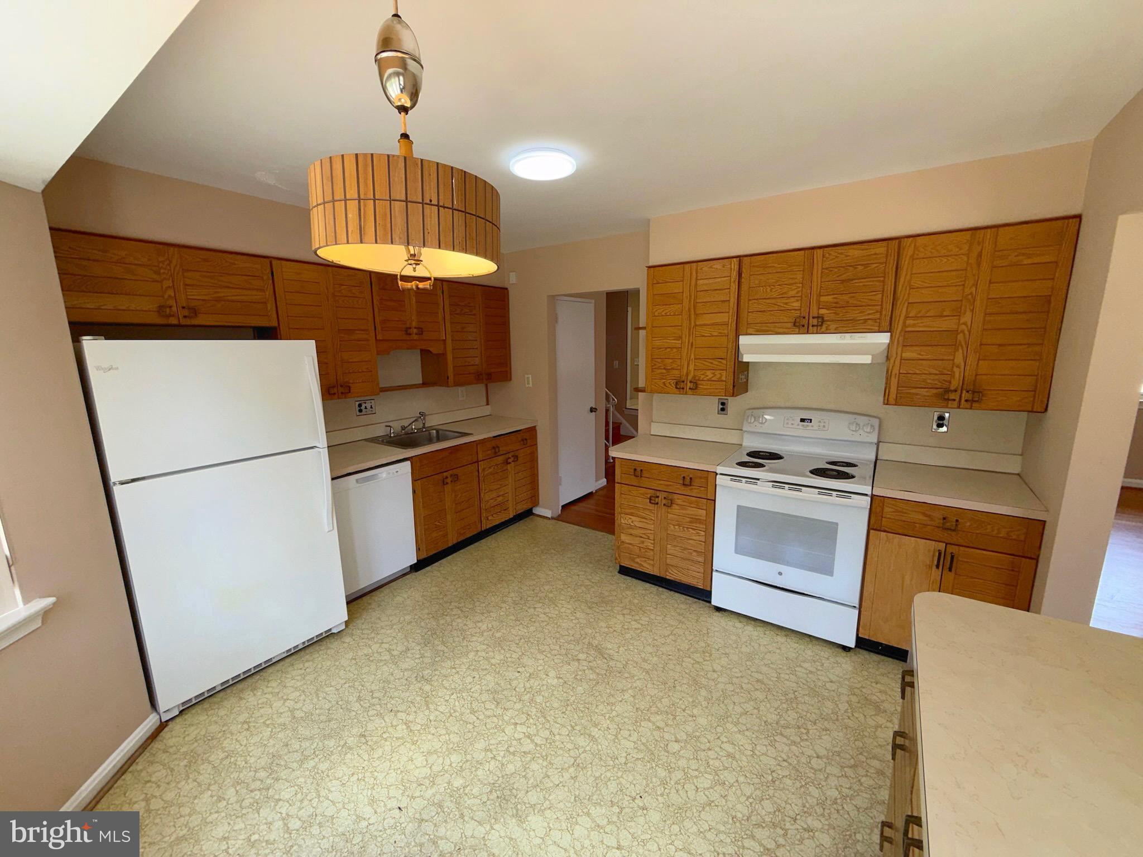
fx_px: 462
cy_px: 428
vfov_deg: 85.7
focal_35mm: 14
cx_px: 572
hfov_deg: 102.1
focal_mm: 2.22
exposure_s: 1/122
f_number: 2.2
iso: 25
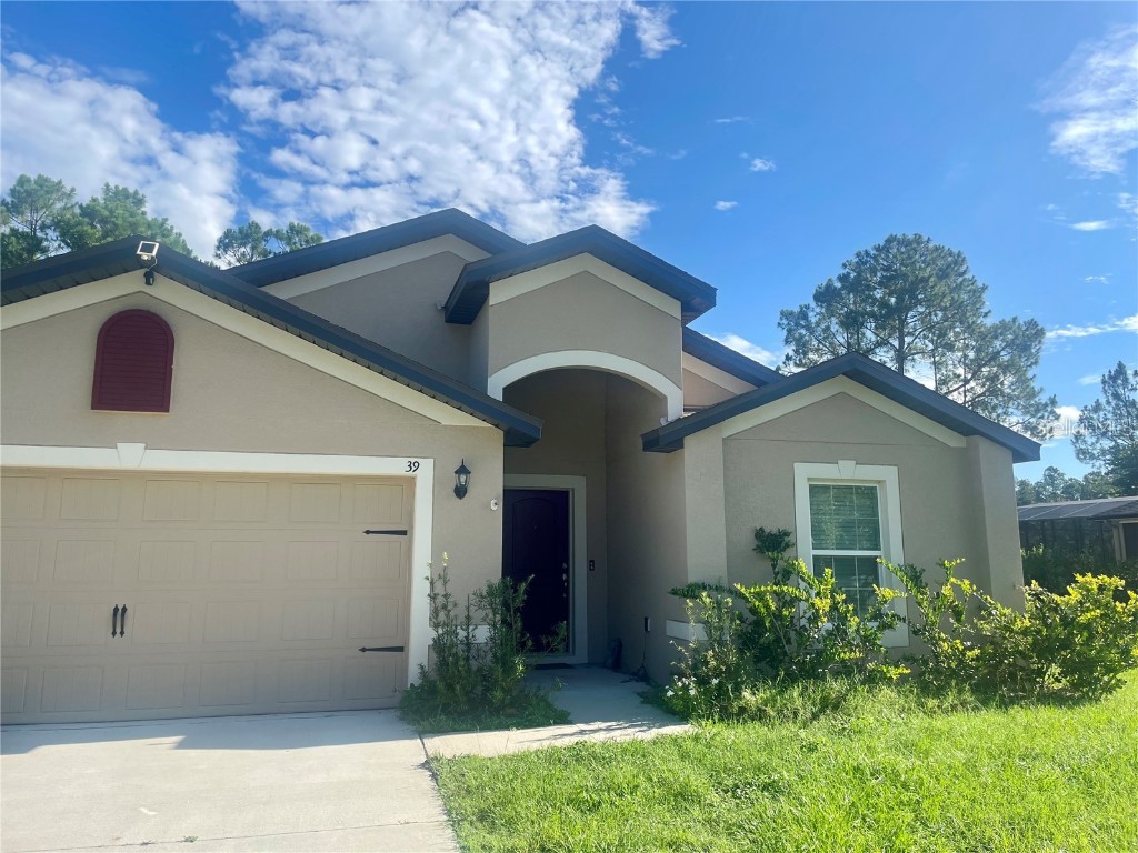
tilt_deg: +9.8
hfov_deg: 67.3
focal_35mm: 26
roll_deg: -0.4
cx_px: 569
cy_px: 426
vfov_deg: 53.1
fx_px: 855
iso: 32
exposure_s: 1/2817
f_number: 1.6
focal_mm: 4.2
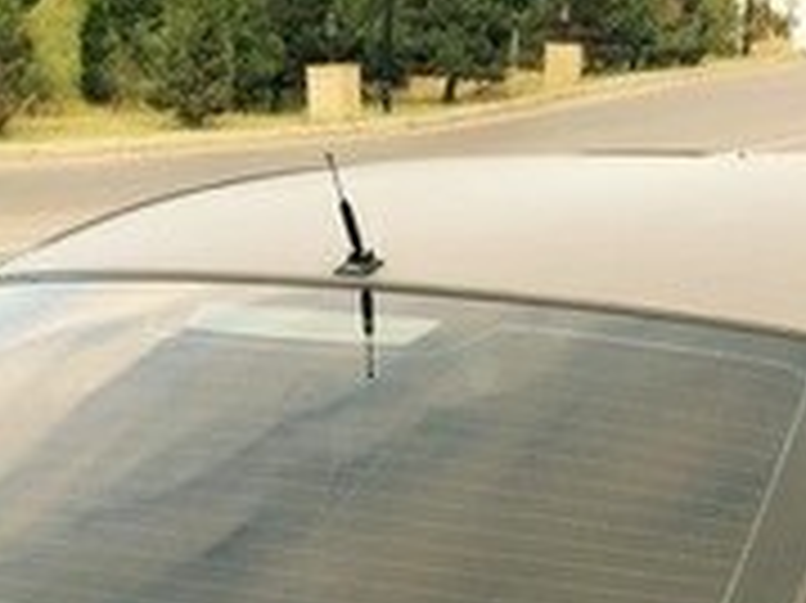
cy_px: 961
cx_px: 473
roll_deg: -2.9
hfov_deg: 18.4
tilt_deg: -20.5
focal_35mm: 107
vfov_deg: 12.9
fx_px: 2490
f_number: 2.2
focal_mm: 4.15
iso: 32
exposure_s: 1/167
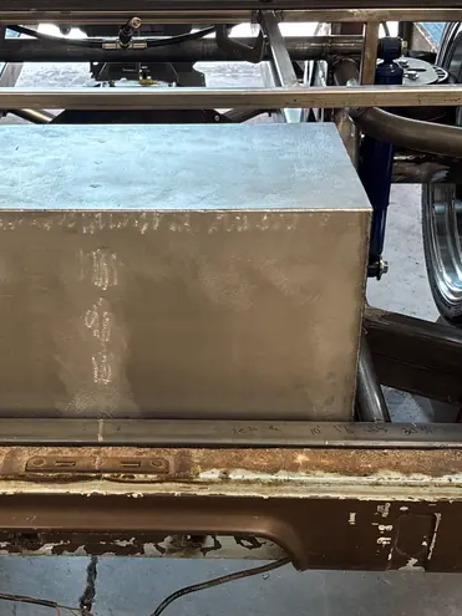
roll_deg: +2.0
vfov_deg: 30.7
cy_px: 336
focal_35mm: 63
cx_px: 120
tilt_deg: -28.5
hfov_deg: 23.1
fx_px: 1122
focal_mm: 5.96
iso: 125
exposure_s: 1/119
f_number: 1.6
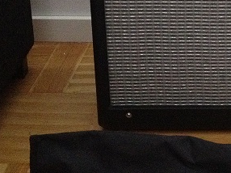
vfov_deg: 14.5
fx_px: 667
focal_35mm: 100
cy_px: 0
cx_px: 242
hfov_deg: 19.0
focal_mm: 4.28
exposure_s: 1/15
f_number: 2.4
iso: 640
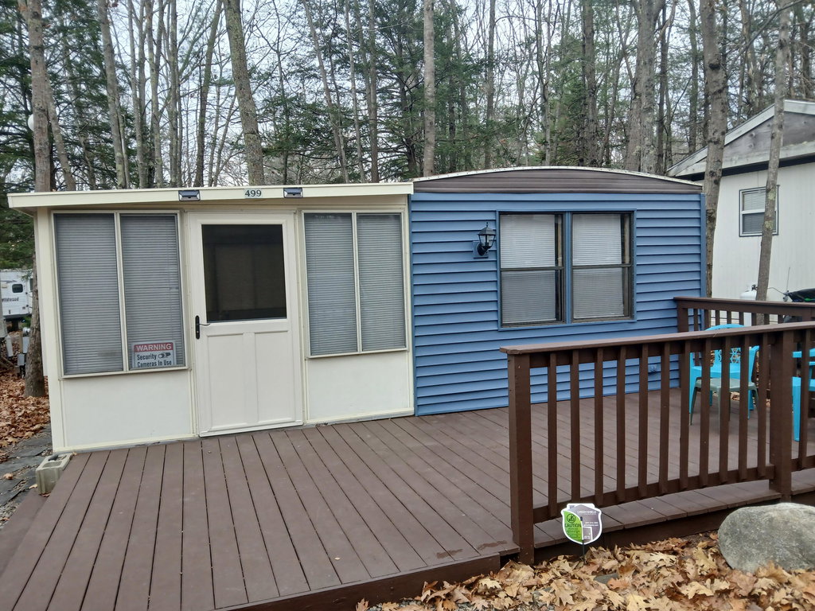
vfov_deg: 53.1
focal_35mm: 26
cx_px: 408
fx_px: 612
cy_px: 306
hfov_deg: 67.3
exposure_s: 1/60
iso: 64
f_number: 1.8
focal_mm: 3.98
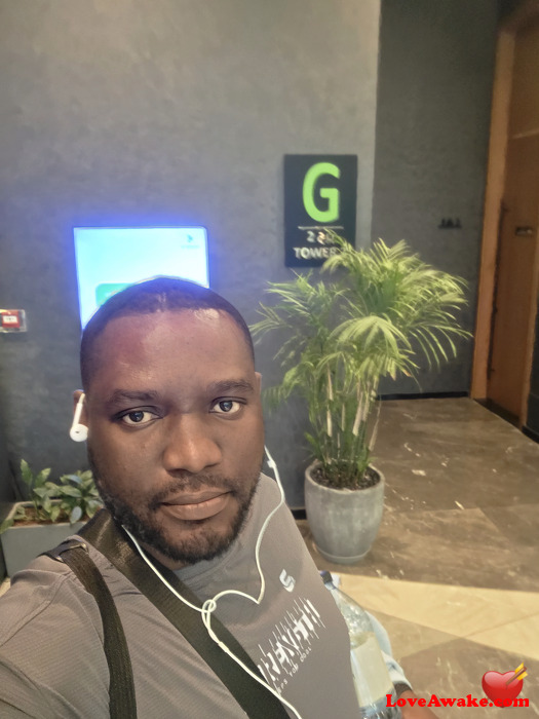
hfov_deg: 54.9
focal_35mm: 25
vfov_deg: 69.4
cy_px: 360
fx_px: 519
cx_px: 270
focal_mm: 3.3
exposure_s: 1/16.7
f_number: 2.2
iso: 1000
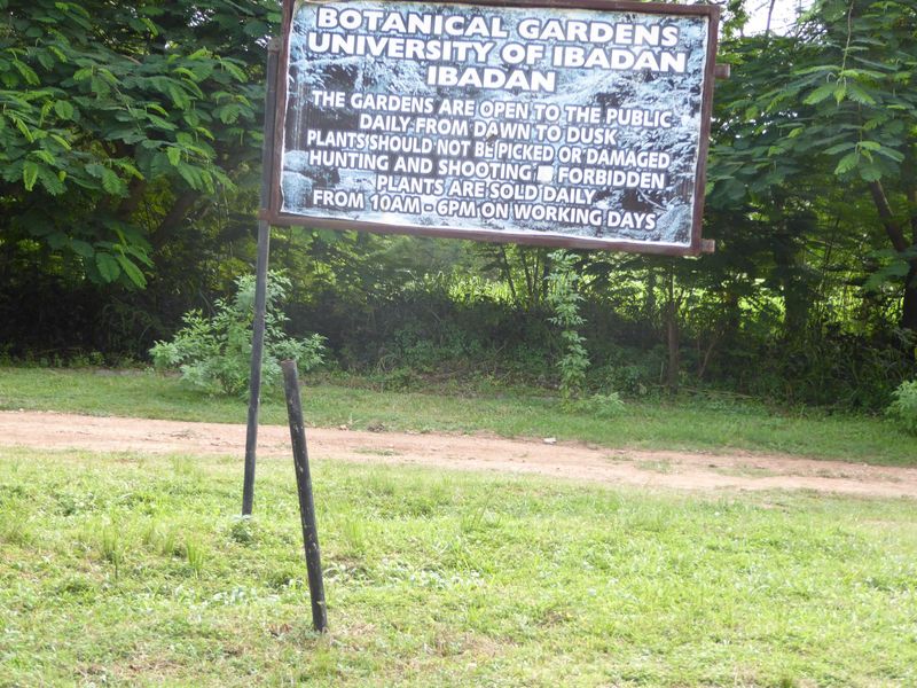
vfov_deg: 22.6
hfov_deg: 29.8
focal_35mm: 65
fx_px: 1722
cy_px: 344
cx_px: 458
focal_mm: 11.7
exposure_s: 1/60
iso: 125
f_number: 4.4
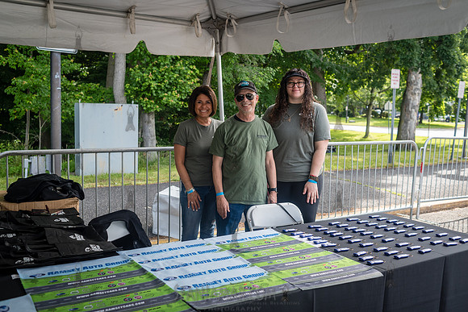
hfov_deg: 54.4
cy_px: 156
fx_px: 455
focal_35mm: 35
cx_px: 234
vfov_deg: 37.9
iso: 250
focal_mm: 35
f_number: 4
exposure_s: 1/250
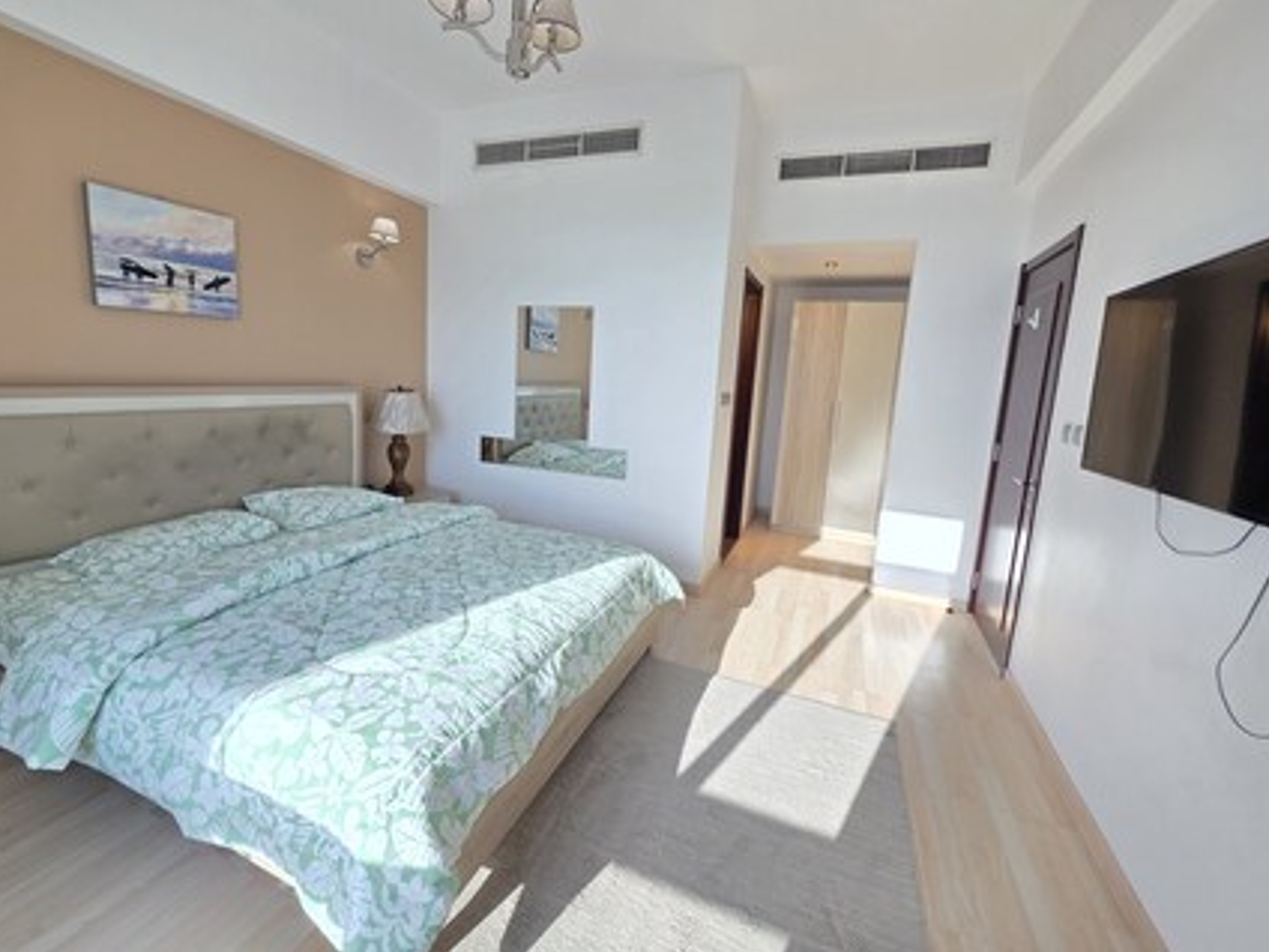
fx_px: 513
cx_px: 618
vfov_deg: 85.6
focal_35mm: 14
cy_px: 460
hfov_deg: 102.0
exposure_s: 1/100
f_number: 1.9
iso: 64
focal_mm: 2.2
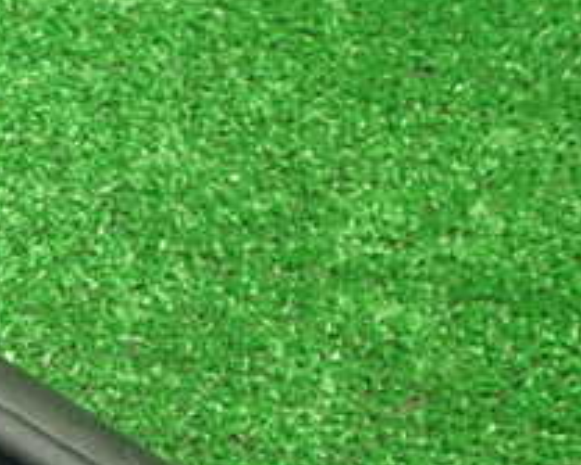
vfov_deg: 17.6
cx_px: -183
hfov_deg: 20.7
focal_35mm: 84
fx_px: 1444
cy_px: 526
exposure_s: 1/100
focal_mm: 5.5
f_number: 2.3
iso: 800
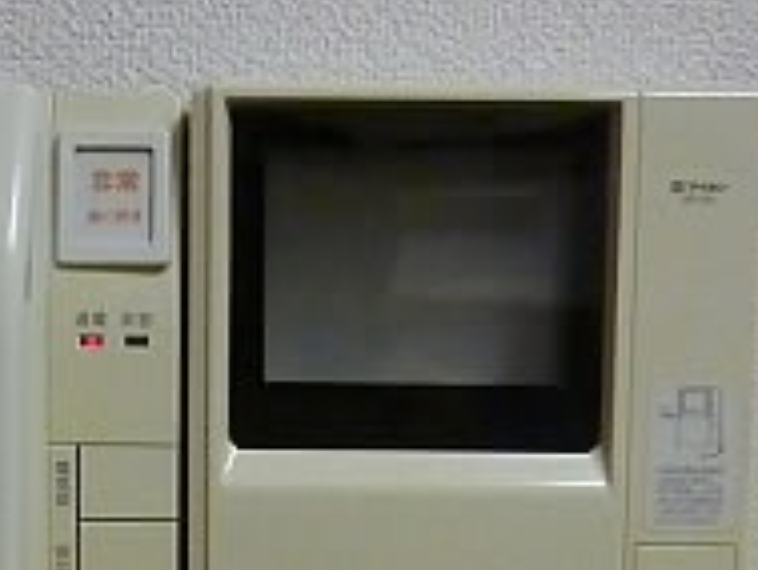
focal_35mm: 57
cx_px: 265
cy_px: 620
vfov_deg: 24.1
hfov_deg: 33.5
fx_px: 1249
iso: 1600
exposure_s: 1/160
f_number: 3.1
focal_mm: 4.5
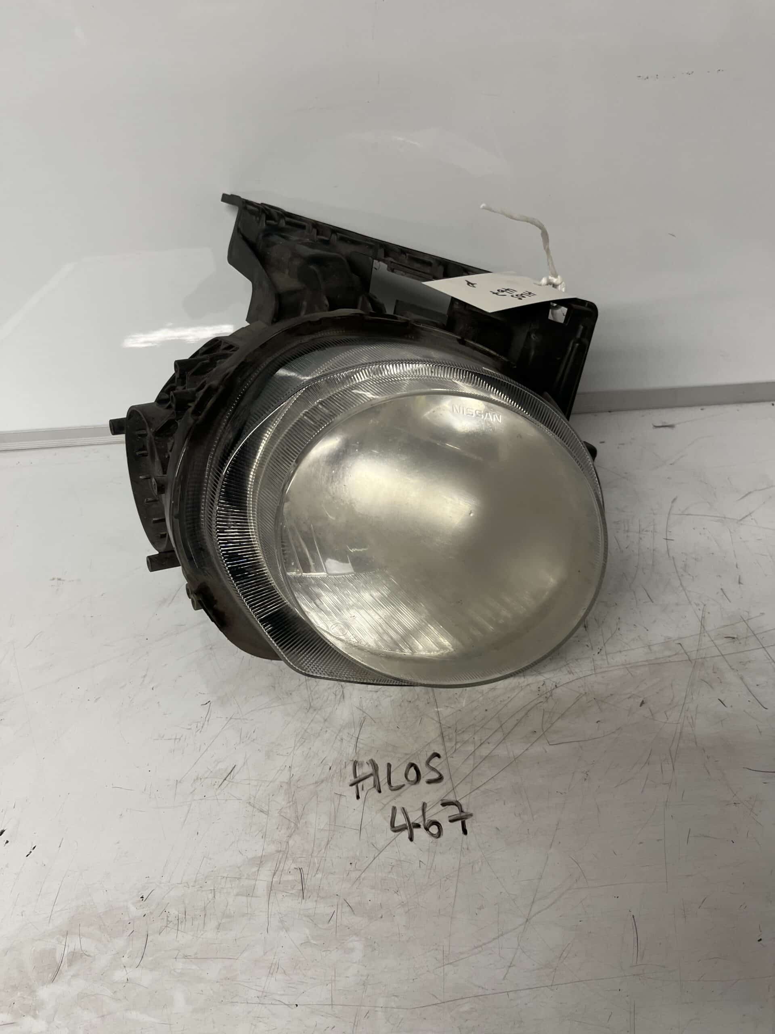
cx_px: 388
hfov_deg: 53.1
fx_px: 776
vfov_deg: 67.3
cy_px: 517
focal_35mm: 26
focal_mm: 5.1
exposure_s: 1/100
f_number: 1.6
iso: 125
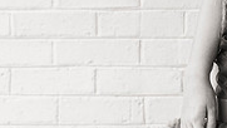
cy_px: -113
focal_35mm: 335
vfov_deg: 3.6
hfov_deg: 6.4
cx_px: 314
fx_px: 2017
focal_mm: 92
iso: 560
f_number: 5
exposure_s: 1/200
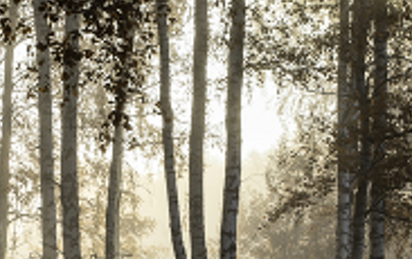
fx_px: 1574
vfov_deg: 9.3
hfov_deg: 14.8
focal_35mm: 140
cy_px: 302
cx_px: 60
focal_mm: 48
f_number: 11
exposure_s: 1/25
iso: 100
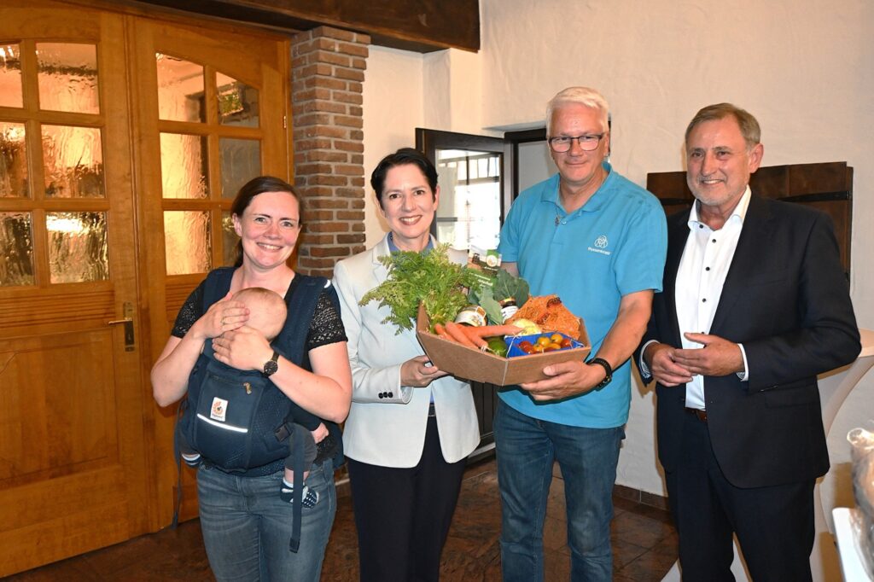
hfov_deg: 60.7
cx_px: 437
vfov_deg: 42.6
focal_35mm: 31
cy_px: 291
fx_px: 746
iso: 2500
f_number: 3.8
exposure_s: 1/60
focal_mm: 20.5
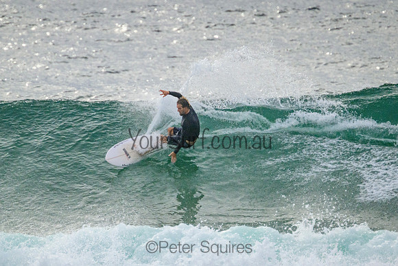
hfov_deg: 1.9
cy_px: 111
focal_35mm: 1100
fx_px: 12160
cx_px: 216
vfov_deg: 1.3
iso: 1800
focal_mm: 800
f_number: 11
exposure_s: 1/2000
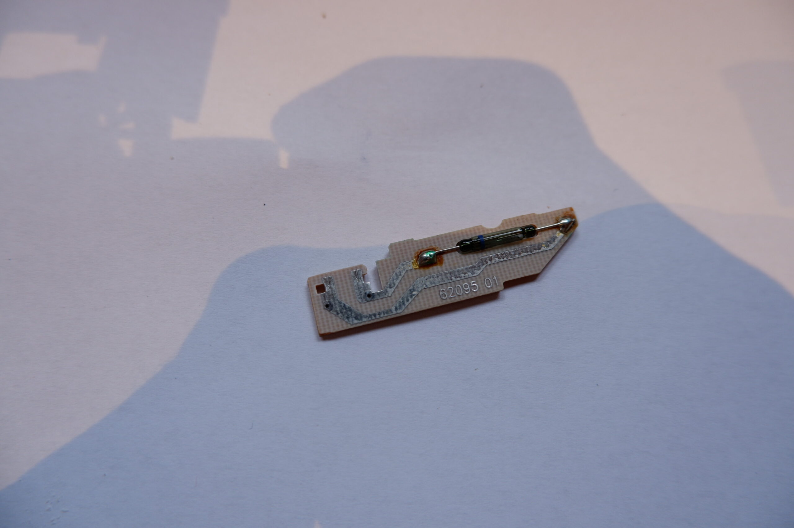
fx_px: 507
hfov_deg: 76.1
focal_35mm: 23
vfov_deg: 55.0
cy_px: 264
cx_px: 397
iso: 200
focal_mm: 15
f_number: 3.5
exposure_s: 1/26
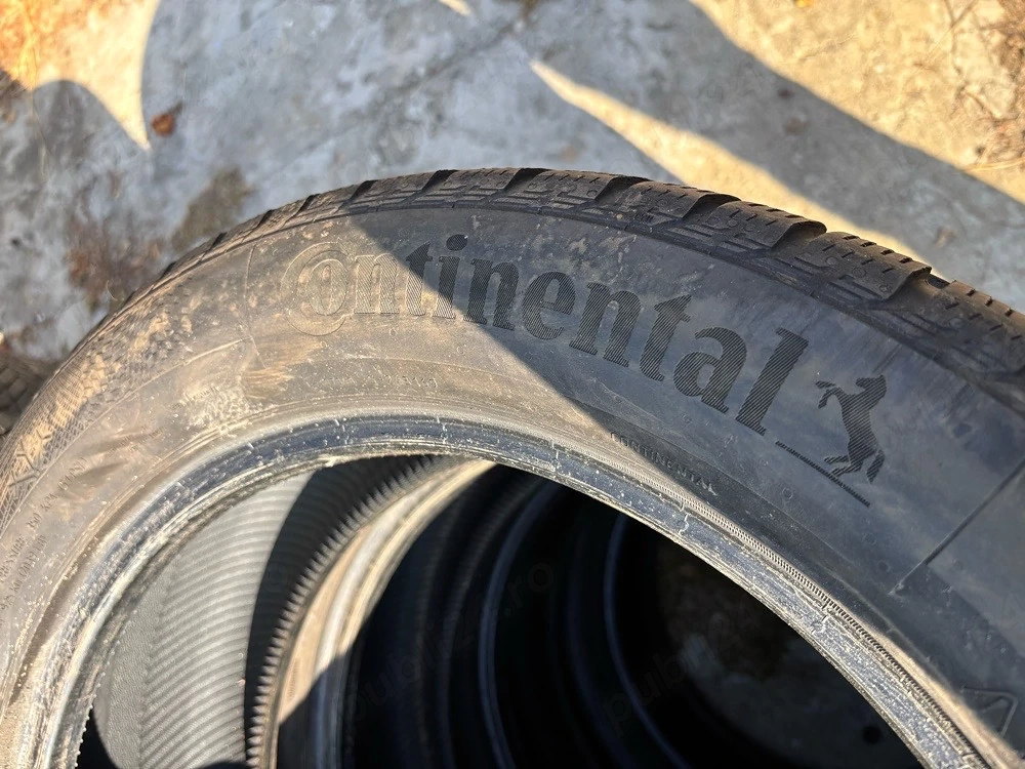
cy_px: 384
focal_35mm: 26
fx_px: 770
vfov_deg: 53.1
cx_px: 512
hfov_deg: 67.3
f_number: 1.6
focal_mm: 5.96
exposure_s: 1/490
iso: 50
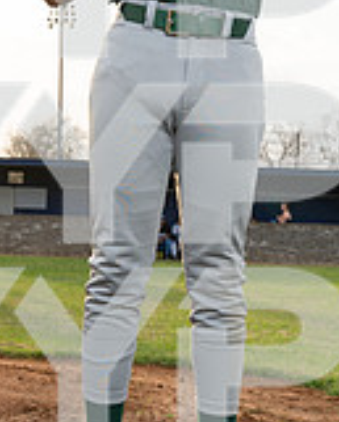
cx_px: 152
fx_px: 1278
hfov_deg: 15.1
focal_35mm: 102
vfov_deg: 18.8
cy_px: 165
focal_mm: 39
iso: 250
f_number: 7.1
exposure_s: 1/250
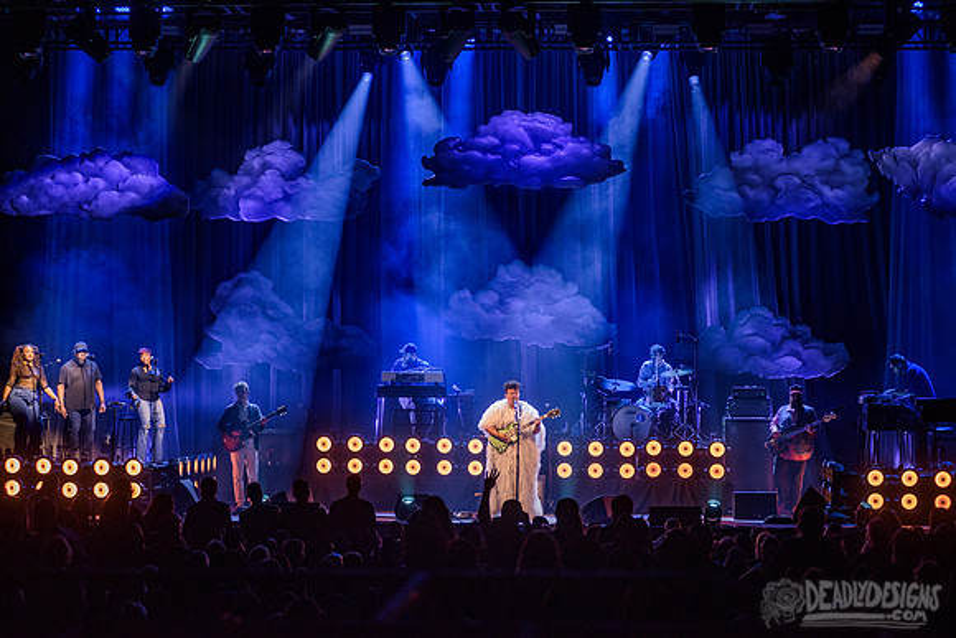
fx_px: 2125
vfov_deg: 17.1
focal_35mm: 80
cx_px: 478
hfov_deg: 25.4
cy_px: 319
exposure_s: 1/640
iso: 2500
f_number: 4.5
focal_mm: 80
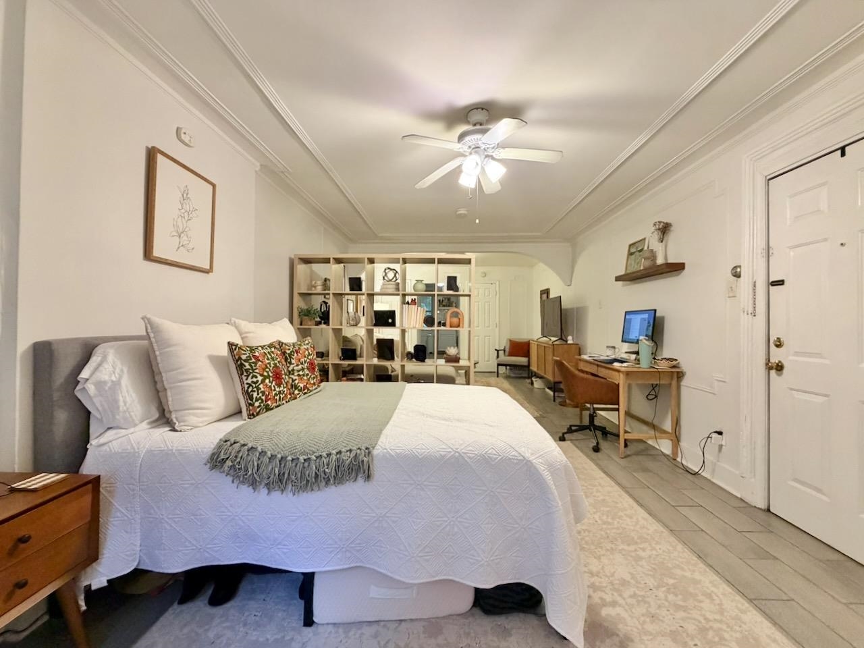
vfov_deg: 85.7
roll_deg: +0.0
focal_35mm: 14
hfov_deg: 102.1
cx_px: 432
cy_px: 324
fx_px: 349
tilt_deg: +0.3
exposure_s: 1/60
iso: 320
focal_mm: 2.22
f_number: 2.2
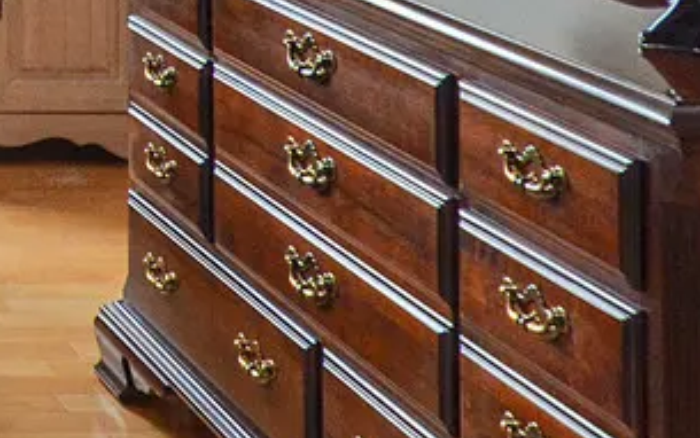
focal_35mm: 90
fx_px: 1713
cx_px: -557
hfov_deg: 18.3
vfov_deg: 12.8
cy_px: -436
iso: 400
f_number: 5
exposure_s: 1/100
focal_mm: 11
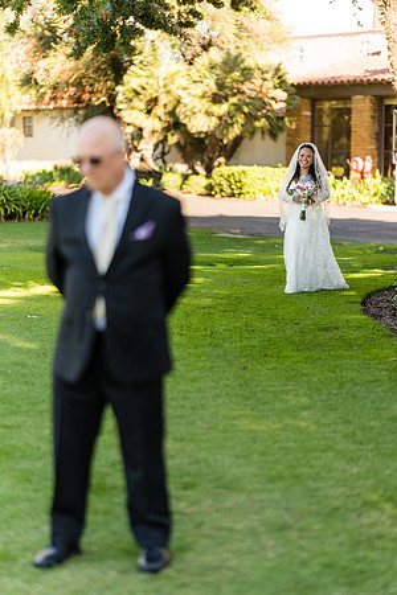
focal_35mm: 85
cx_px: 198
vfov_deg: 23.9
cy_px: 298
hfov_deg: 16.1
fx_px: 1406
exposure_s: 1/1000
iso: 100
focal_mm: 85
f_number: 1.4
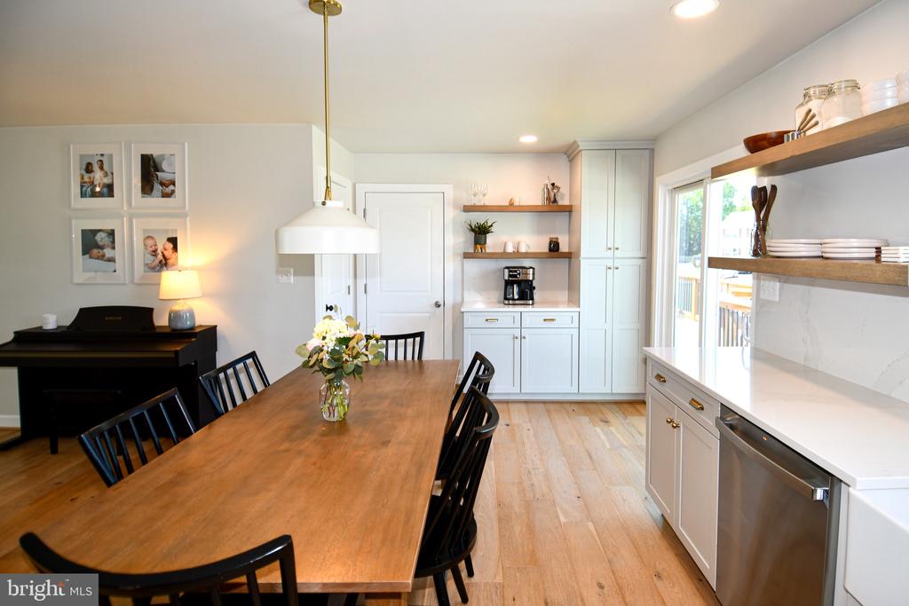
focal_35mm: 18
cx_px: 454
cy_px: 303
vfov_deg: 67.4
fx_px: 455
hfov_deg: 90.0
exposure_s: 1/60
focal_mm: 12
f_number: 4
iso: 220
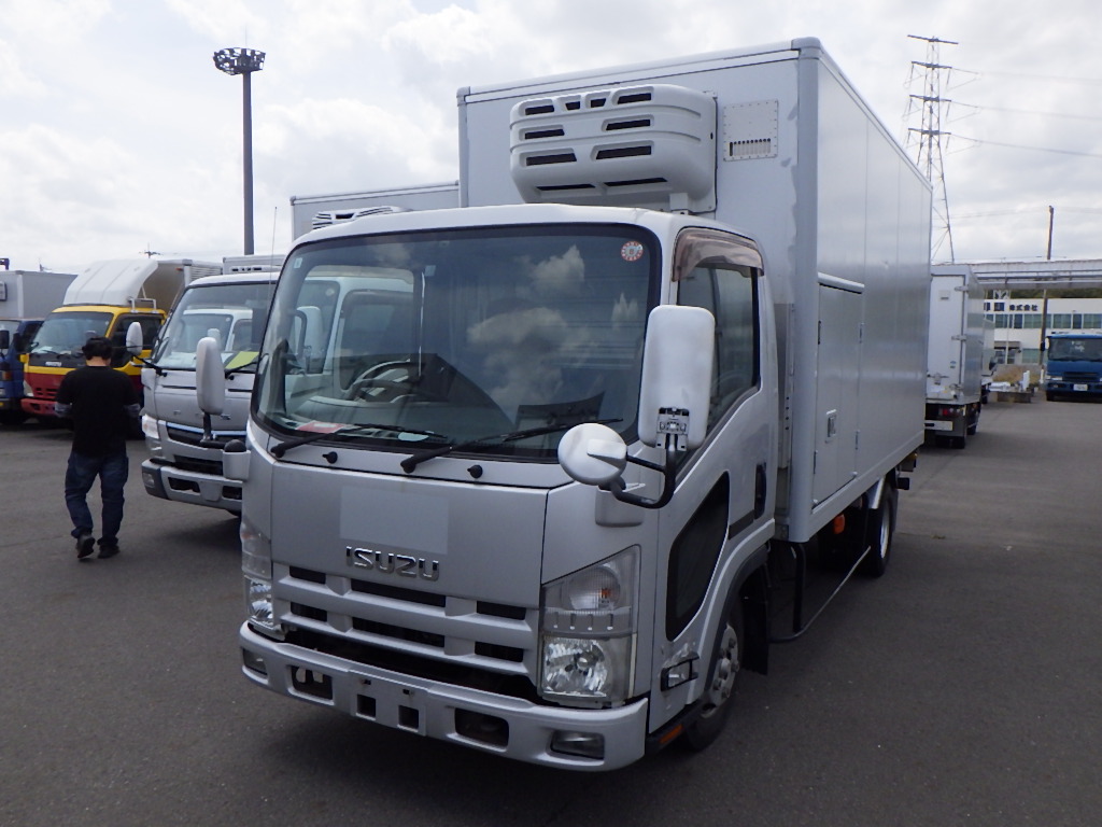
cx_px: 551
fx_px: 891
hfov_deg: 63.4
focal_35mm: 28
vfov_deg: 49.7
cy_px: 414
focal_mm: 5
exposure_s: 1/1500
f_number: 4.2
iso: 250
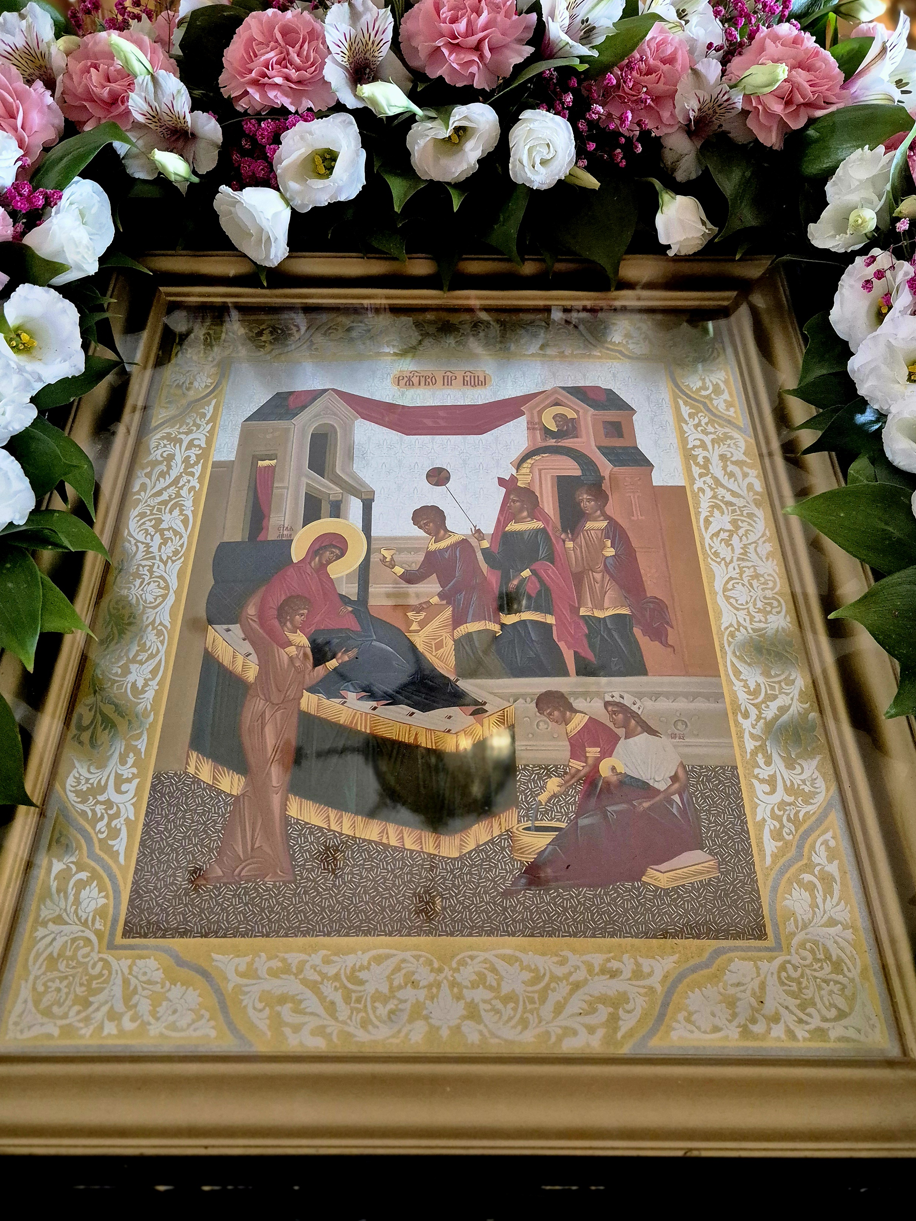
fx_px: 988
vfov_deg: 63.3
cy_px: 557
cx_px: 444
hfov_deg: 49.7
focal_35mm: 28
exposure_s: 1/100
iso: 1600
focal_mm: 5.4
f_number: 1.8
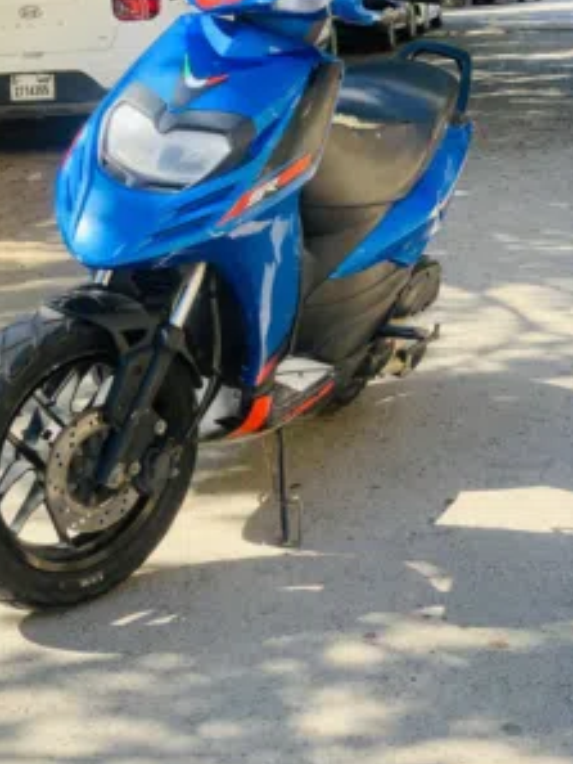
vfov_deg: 27.6
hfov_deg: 21.0
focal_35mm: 70
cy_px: 262
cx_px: 195
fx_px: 1544
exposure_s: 1/143
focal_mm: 6
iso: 16
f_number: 2.4
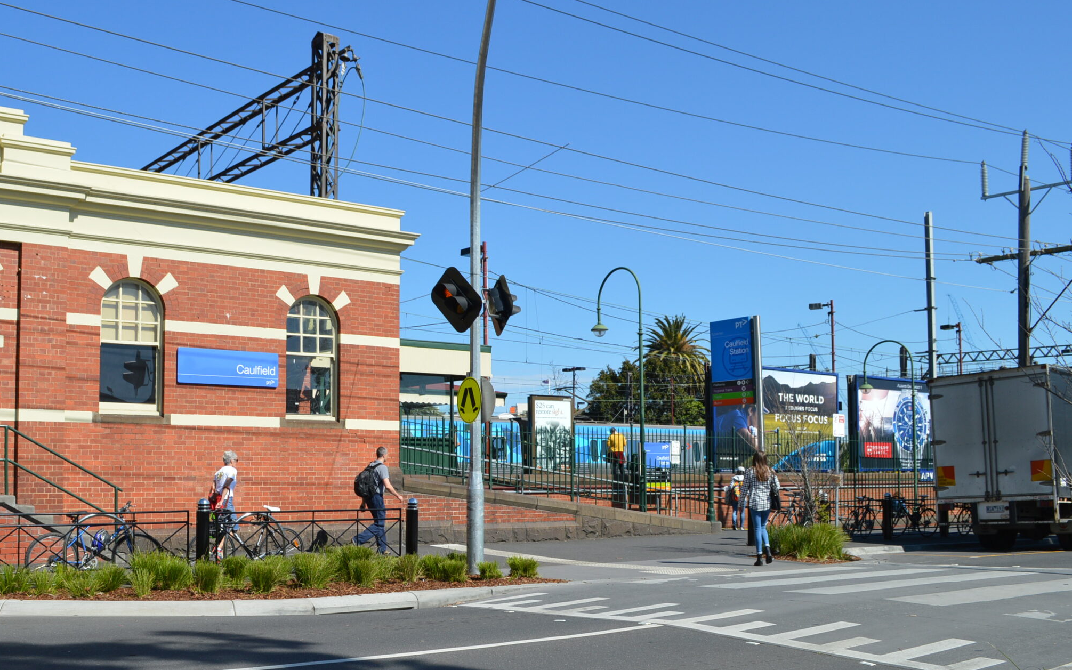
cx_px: 402
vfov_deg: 36.0
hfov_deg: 54.7
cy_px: 426
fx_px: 1023
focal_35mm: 35
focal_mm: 18
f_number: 8
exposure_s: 1/250
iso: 100
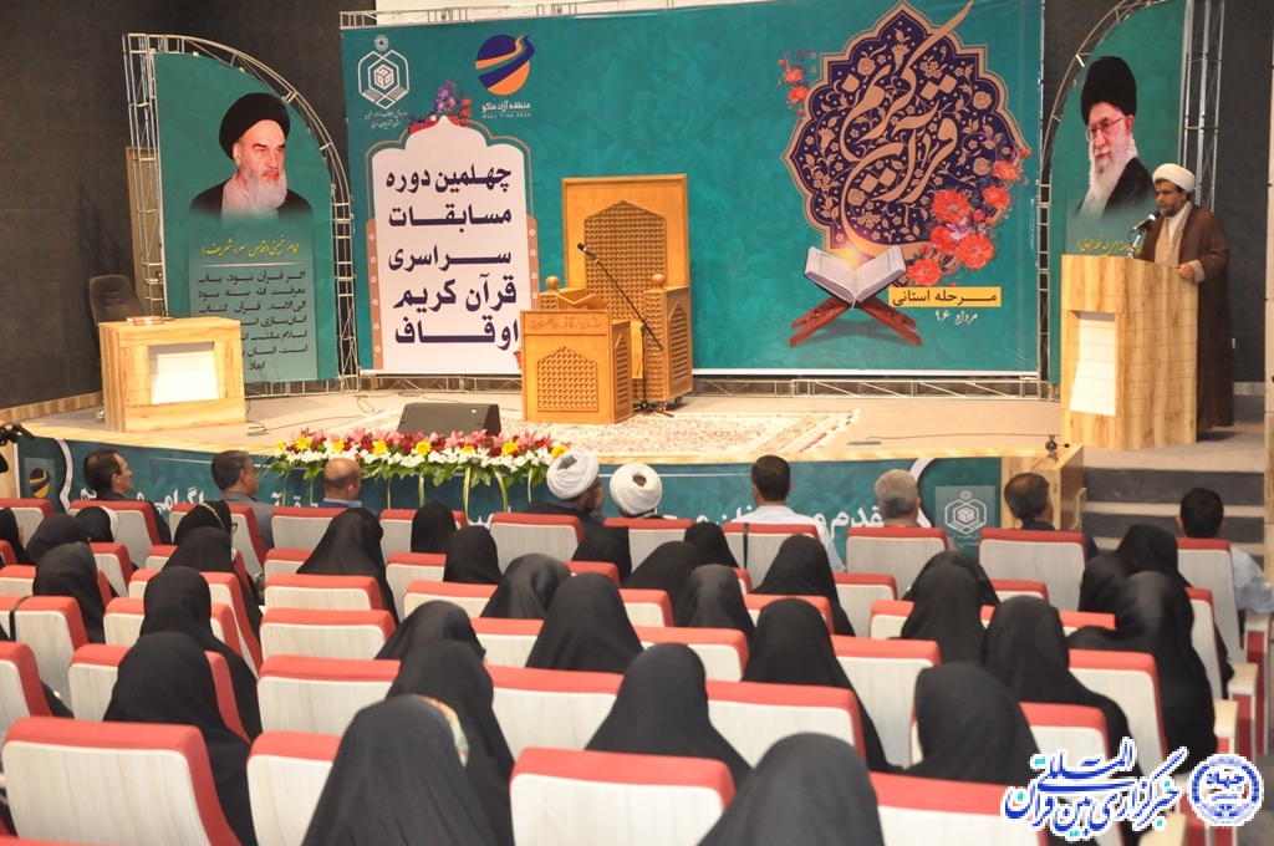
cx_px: 637
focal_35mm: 57
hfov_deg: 35.1
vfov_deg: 23.7
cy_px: 423
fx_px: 2015
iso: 3200
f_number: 5.6
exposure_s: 1/100
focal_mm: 38
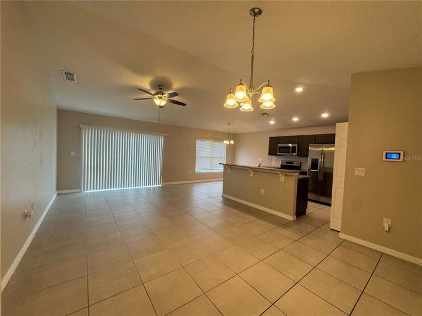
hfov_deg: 102.1
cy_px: 158
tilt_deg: -2.2
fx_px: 171
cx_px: 211
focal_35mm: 14
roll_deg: -2.2
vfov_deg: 85.6
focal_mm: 2.22
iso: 125
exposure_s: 1/120
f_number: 2.2
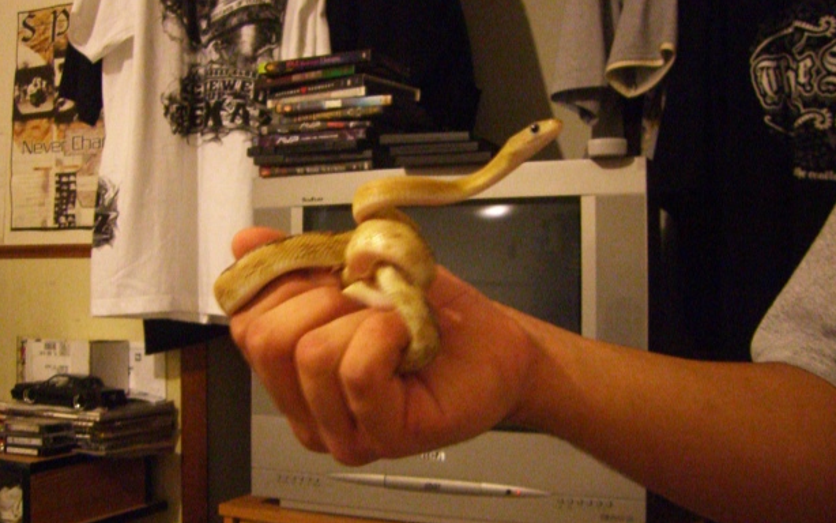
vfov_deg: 30.5
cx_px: 430
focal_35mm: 42
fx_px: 957
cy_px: 245
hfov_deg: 47.2
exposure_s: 1/15
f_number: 2.7
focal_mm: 6.2
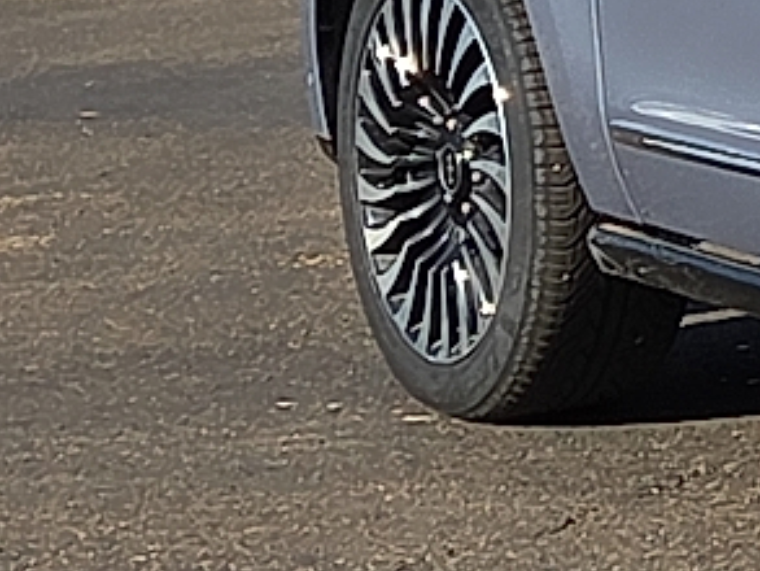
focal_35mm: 229
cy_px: -140
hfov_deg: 7.8
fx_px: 5030
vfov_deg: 6.4
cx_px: 2060
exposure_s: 1/5000
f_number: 1.8
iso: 76
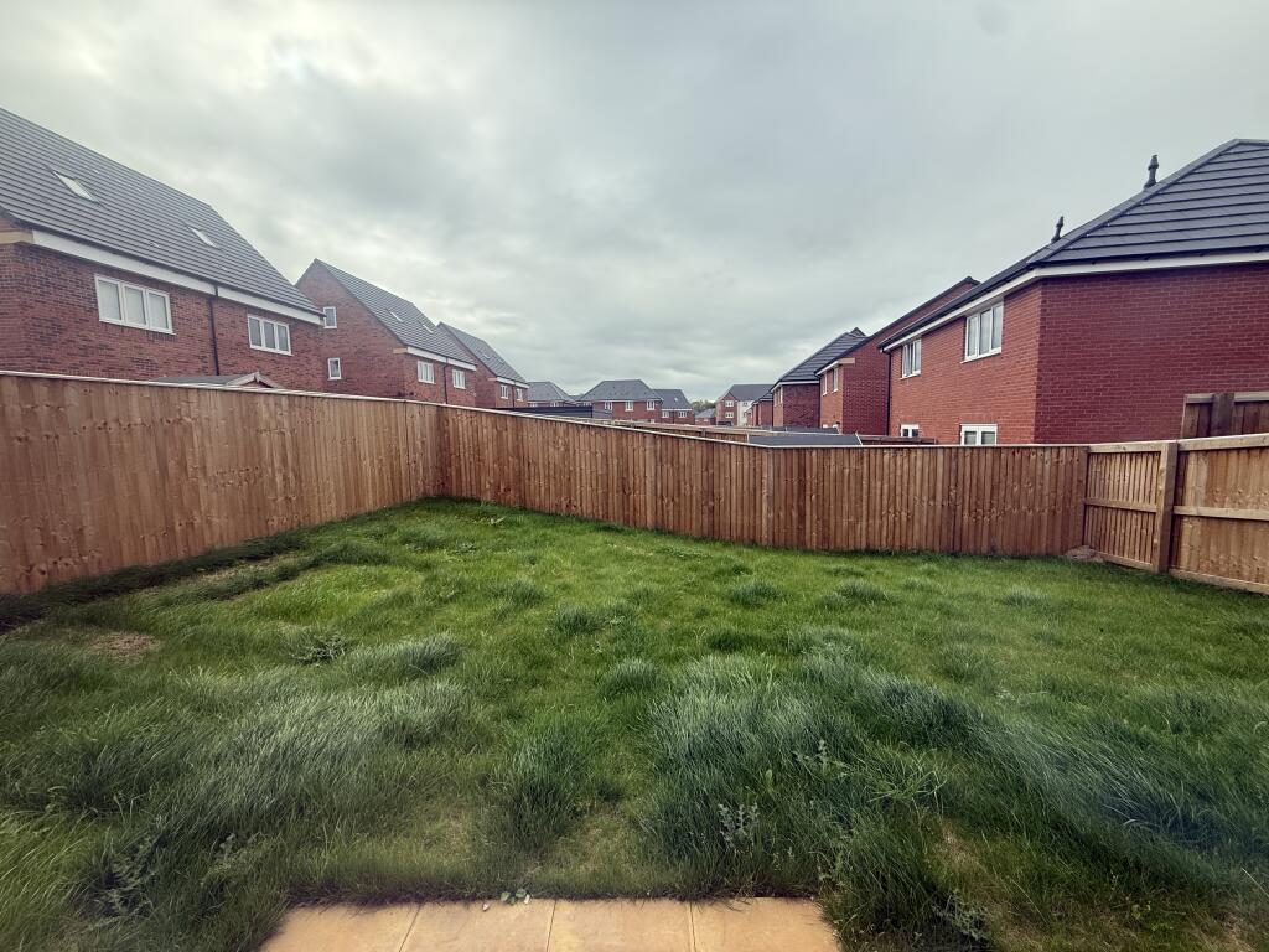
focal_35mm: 14
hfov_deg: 102.1
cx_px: 634
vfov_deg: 85.7
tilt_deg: -6.2
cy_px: 476
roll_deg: +1.1
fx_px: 513
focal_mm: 2.22
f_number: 2.2
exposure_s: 1/799
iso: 50
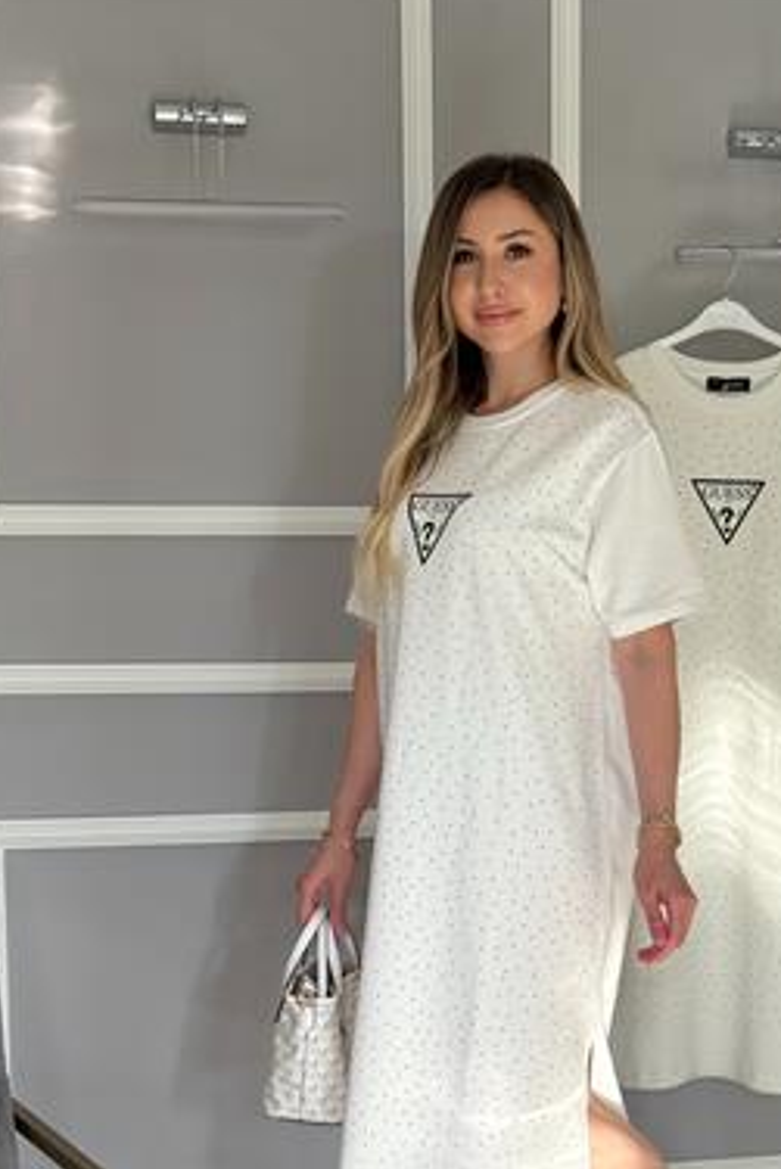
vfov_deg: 29.0
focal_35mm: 69
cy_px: 787
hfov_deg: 19.6
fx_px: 2243
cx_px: 588
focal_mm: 6.76
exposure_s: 1/229
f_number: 1.78
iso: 200
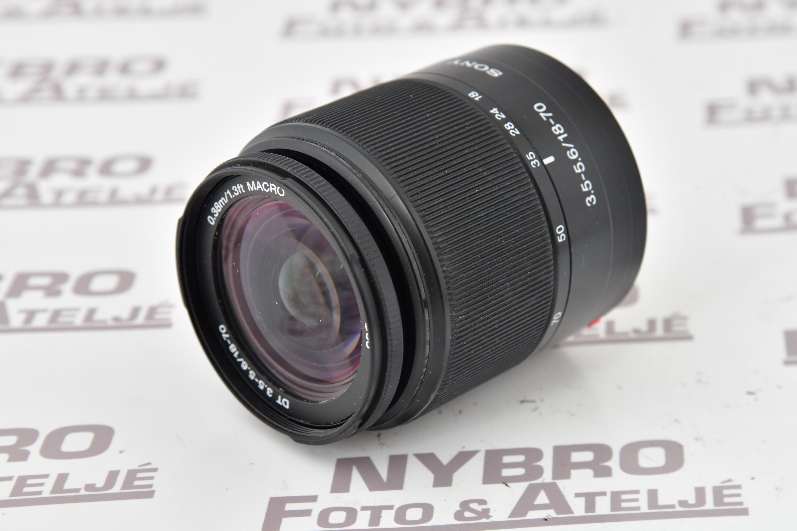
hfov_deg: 16.5
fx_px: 2745
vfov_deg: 11.1
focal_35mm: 124
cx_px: 406
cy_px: 264
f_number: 10
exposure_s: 1/60
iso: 800
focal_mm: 120
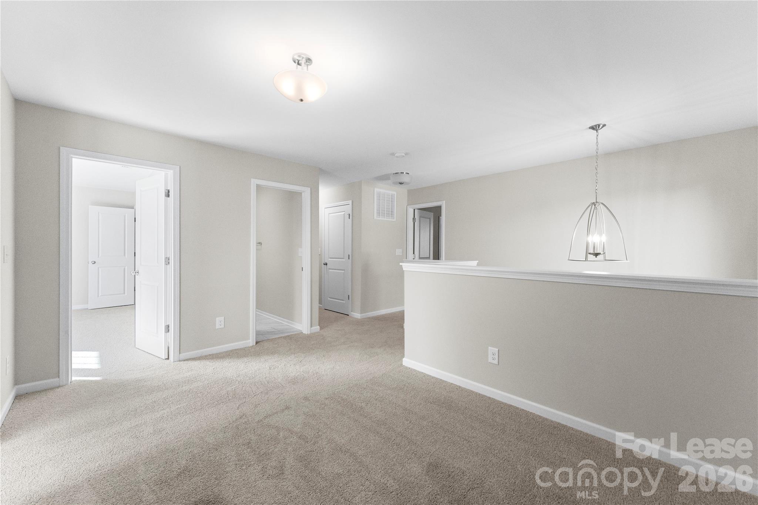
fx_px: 295
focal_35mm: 14
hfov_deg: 104.3
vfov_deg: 81.2
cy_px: 252
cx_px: 379
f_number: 8
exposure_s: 1/320
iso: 6400
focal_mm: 14
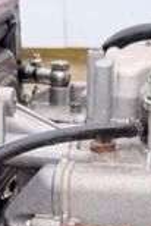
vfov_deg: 19.4
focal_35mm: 97
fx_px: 609
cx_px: 92
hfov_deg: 14.1
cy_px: 295
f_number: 1.78
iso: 64
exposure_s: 1/276
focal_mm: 6.76
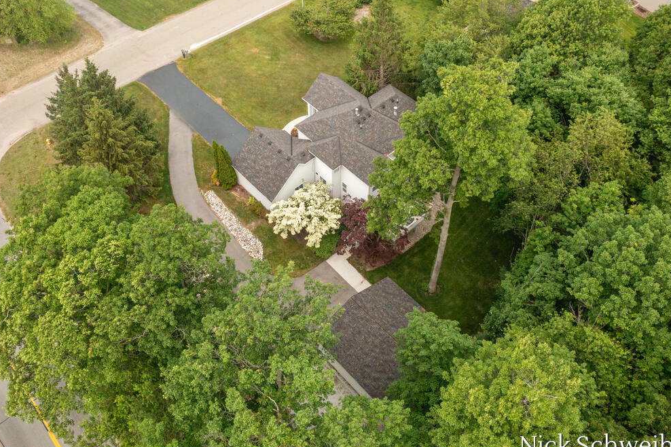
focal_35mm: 34
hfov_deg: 55.8
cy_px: 195
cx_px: 321
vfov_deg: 38.8
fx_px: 633
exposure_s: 1/400
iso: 100
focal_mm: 10.26
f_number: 7.1
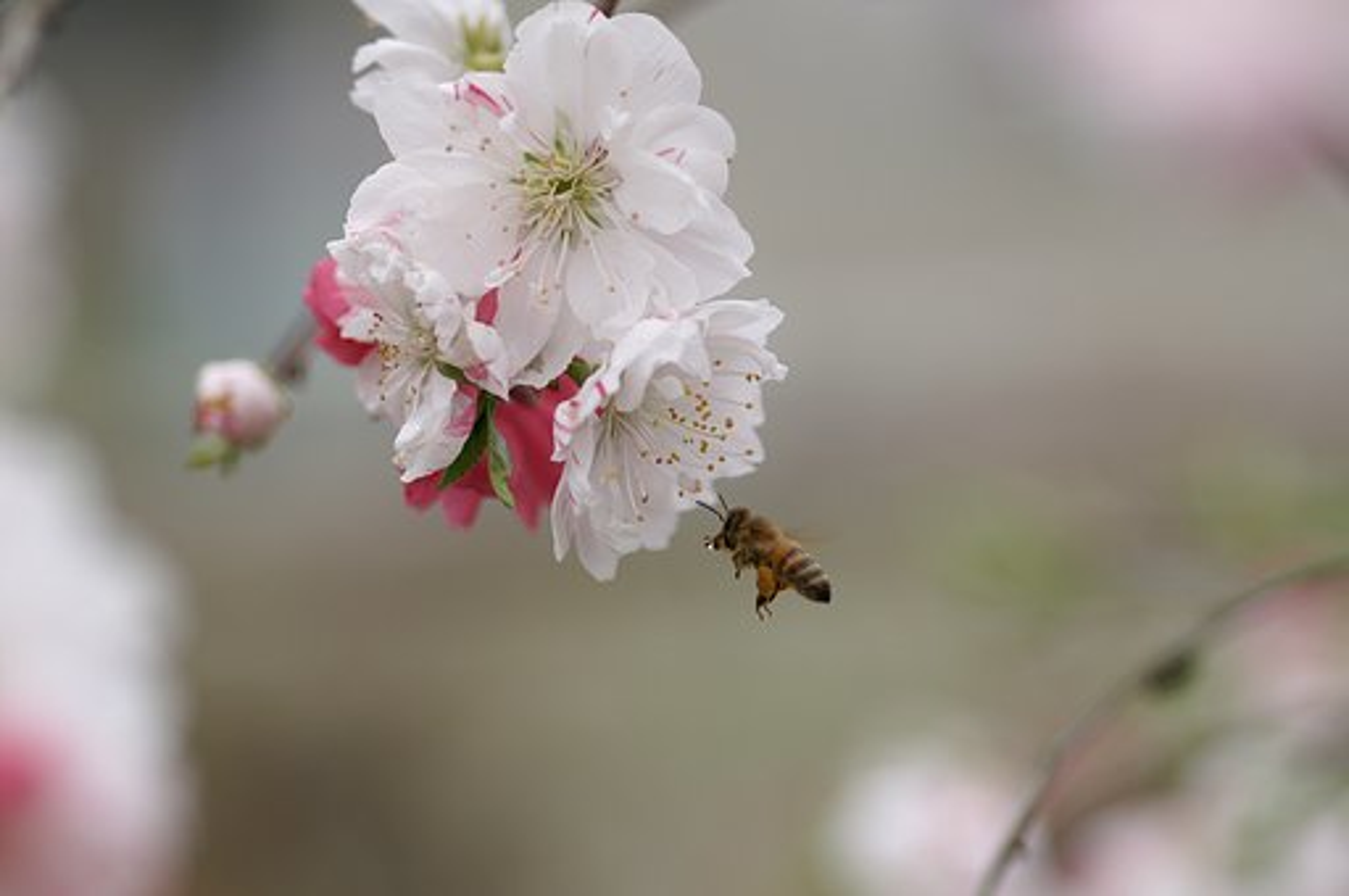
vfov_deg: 9.1
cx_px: 674
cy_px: 448
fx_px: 5614
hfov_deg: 13.7
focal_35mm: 150
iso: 100
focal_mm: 100
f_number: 2.8
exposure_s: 1/1000
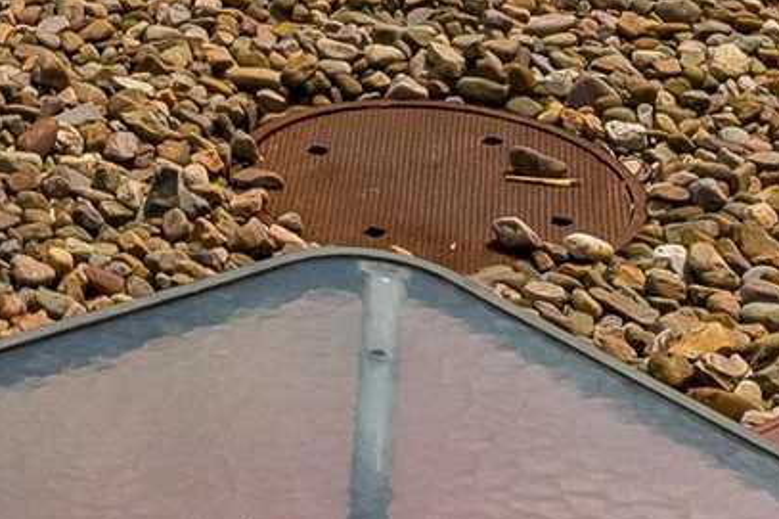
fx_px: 3672
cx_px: -465
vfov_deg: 7.4
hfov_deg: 11.5
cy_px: -879
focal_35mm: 170
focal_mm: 22.5
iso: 400
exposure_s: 1/3200
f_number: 9
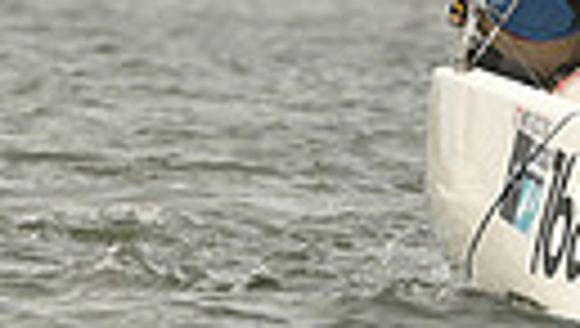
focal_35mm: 1885
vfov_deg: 0.6
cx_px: 166
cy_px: -258
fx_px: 29032
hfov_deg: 1.1
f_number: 7.1
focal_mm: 400
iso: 320
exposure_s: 1/1250
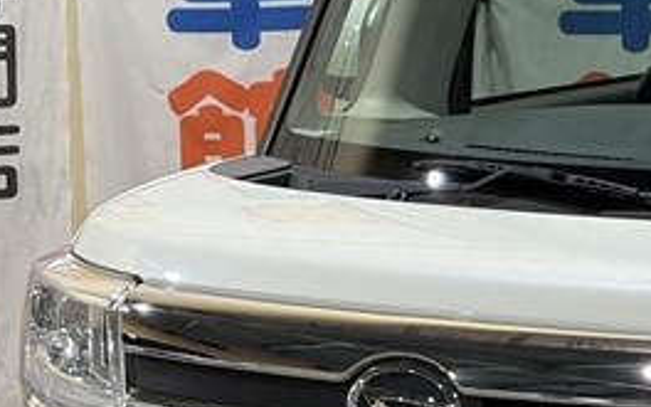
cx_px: 878
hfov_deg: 10.9
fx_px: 3335
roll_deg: +0.5
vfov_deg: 7.0
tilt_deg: -8.7
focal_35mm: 188
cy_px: 381
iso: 64
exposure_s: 1/50
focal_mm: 5.96
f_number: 1.6
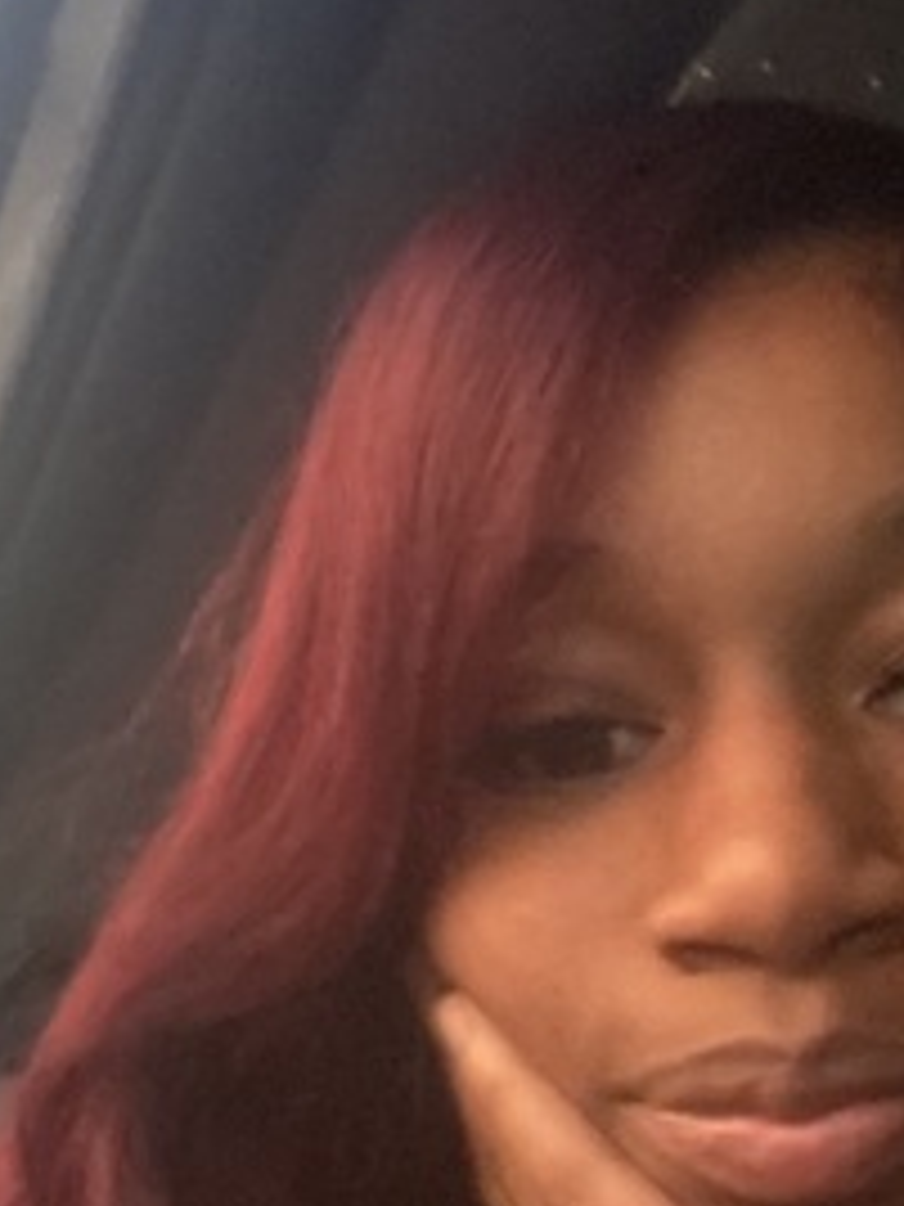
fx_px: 1950
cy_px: 778
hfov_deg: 25.3
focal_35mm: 56
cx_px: 821
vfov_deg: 34.1
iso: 1600
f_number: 2.2
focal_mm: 2.71
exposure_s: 1/15
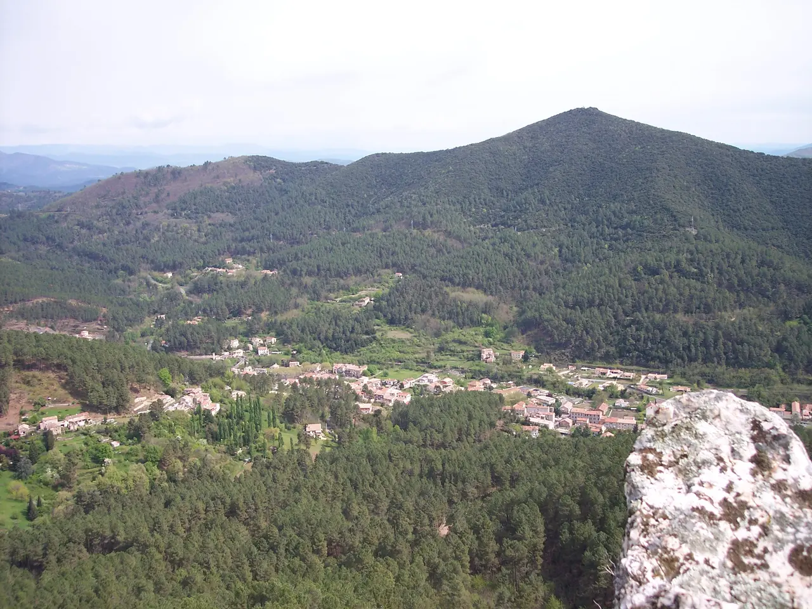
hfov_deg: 47.9
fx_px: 915
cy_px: 304
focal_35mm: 39
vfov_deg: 36.8
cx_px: 406
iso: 100
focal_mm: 8
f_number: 3.4
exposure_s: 1/500
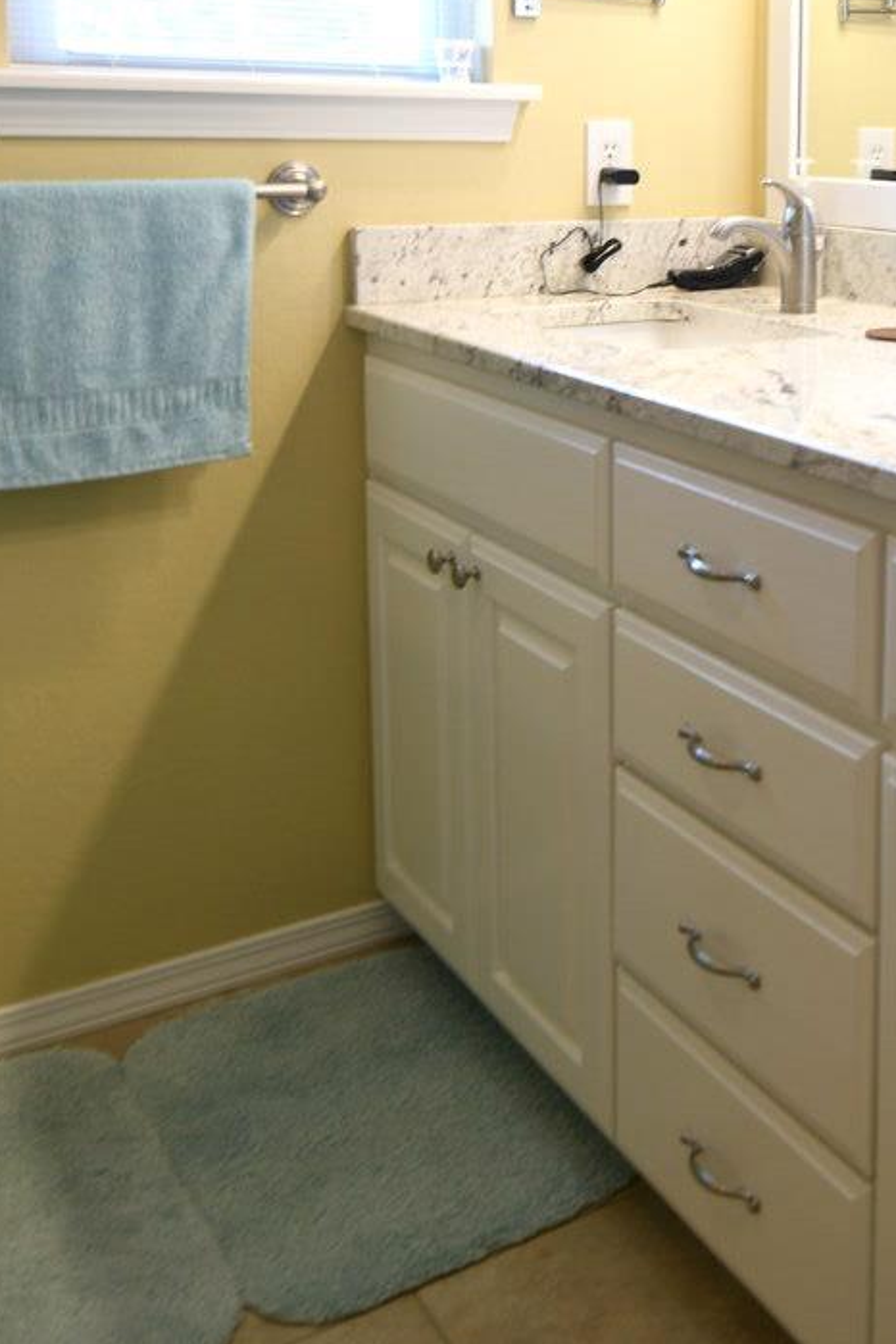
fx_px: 1531
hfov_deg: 30.0
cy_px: 283
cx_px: 932
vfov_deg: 45.2
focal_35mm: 41
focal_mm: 14
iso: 90
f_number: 2.8
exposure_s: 1/15
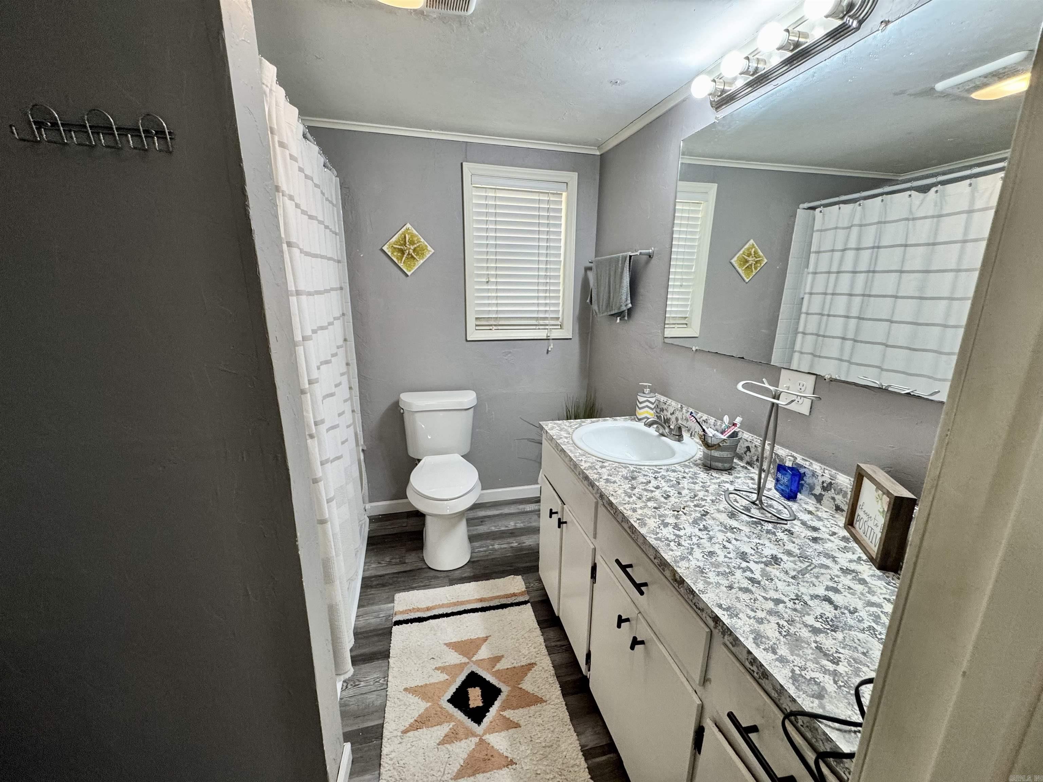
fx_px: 422
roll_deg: -0.8
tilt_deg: -15.4
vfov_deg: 85.7
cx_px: 522
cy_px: 391
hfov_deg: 102.1
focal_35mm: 14
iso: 160
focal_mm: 2.22
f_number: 2.2
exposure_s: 1/120
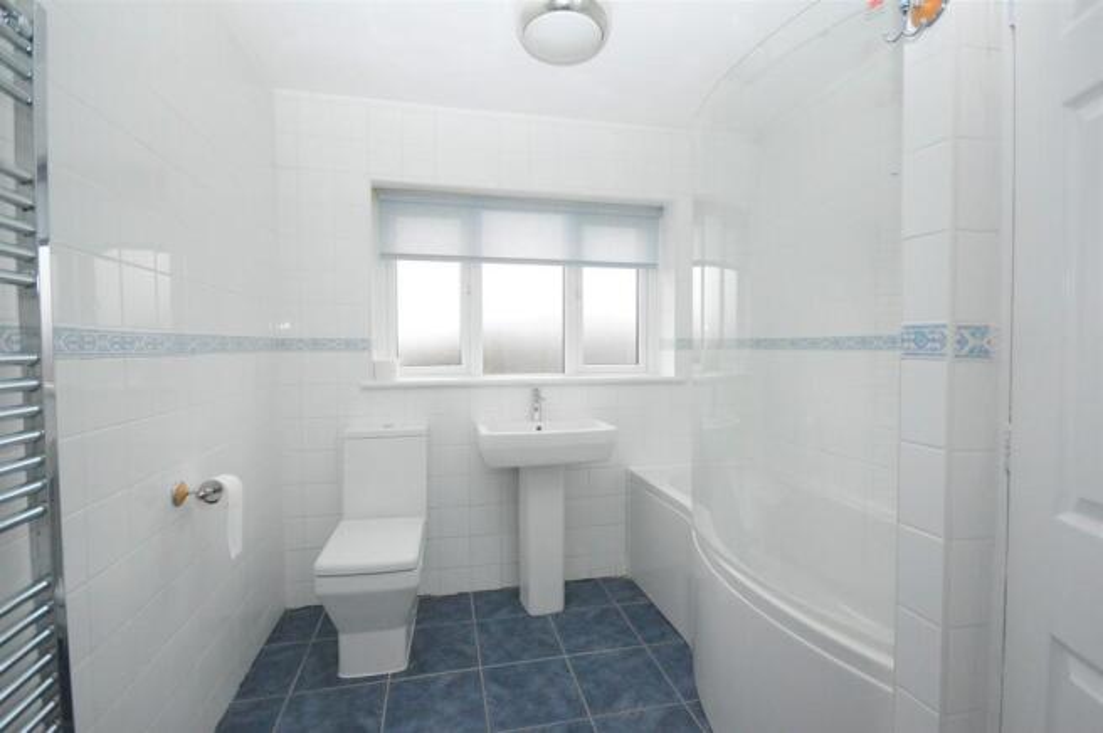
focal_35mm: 16
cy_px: 366
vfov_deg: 71.9
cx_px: 552
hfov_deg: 95.0
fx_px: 505
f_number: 4.2
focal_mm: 11
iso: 3200
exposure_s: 1/60
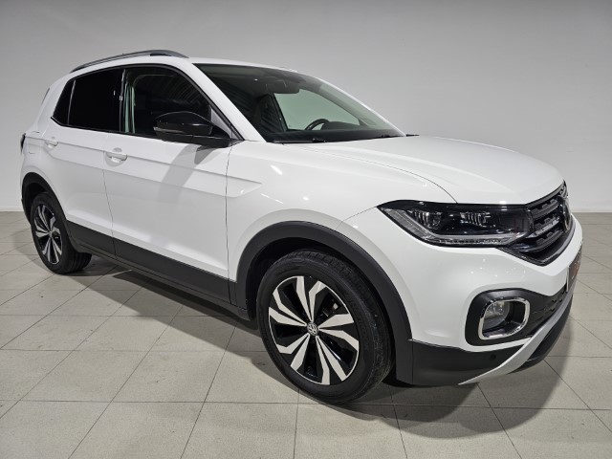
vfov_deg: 58.9
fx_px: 407
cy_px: 230
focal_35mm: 23
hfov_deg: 73.9
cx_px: 306
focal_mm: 6.3
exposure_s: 1/100
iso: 64
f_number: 1.7
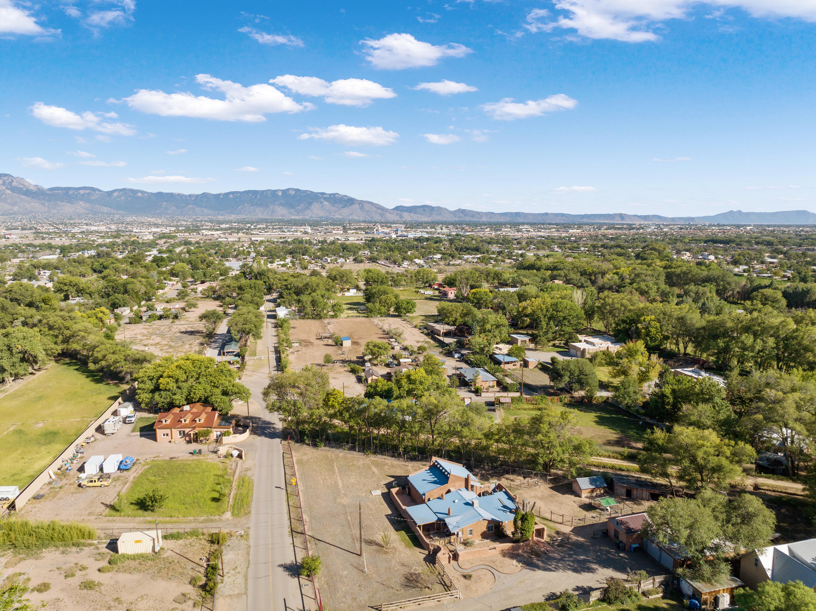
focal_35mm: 24
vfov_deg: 56.8
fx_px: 565
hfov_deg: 71.6
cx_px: 408
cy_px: 306
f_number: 2.8
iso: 100
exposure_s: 1/2000
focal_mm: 12.29
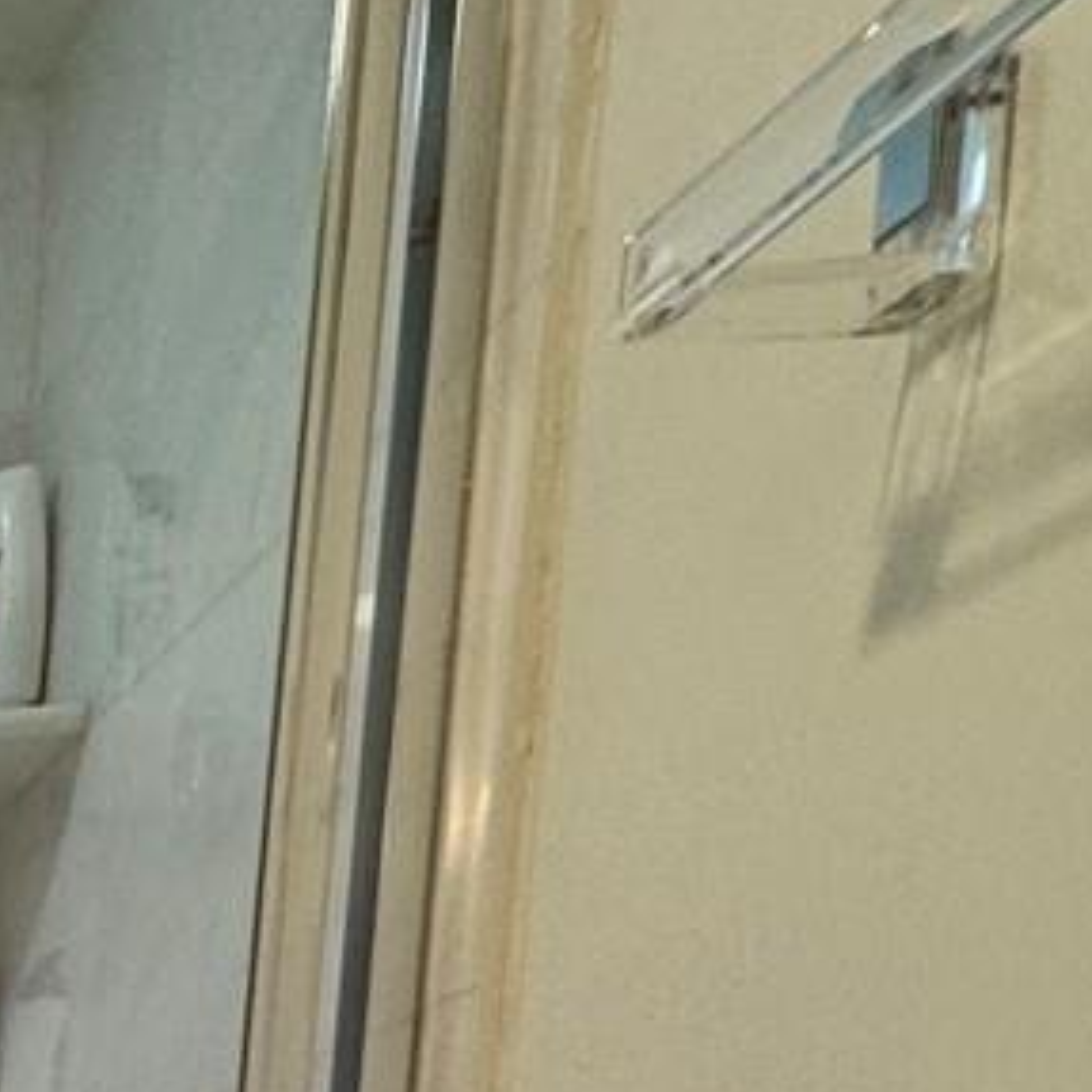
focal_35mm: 69
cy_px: 1659
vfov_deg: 21.0
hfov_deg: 15.4
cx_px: -1446
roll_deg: -1.9
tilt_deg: -5.1
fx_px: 2463
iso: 125
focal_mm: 2.22
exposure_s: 1/120
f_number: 2.2
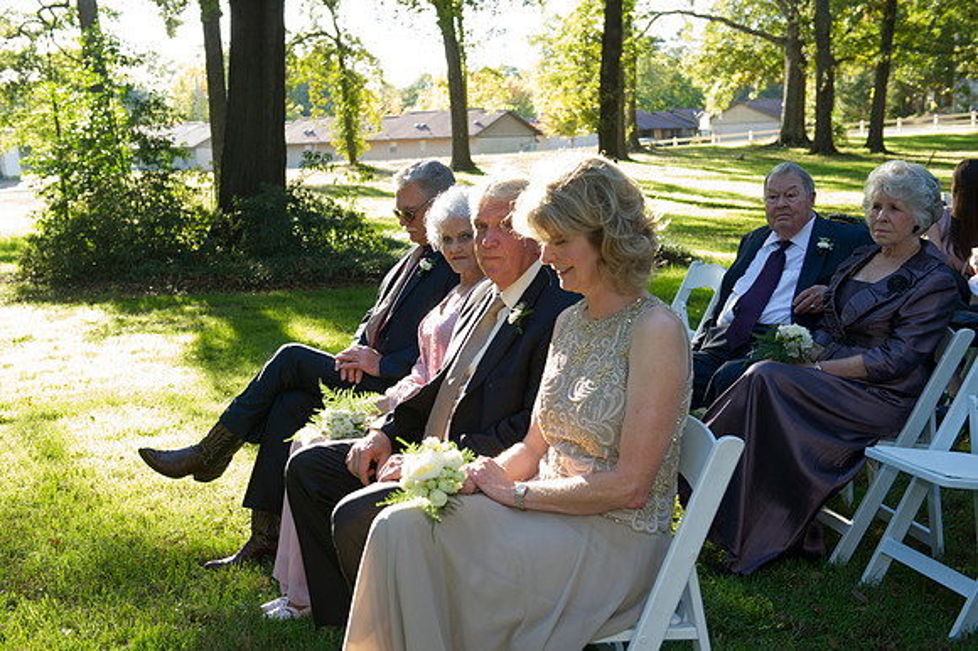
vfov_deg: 29.8
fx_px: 1222
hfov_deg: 43.6
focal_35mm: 45
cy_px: 326
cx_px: 489
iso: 500
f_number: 5.6
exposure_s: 1/125
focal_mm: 45
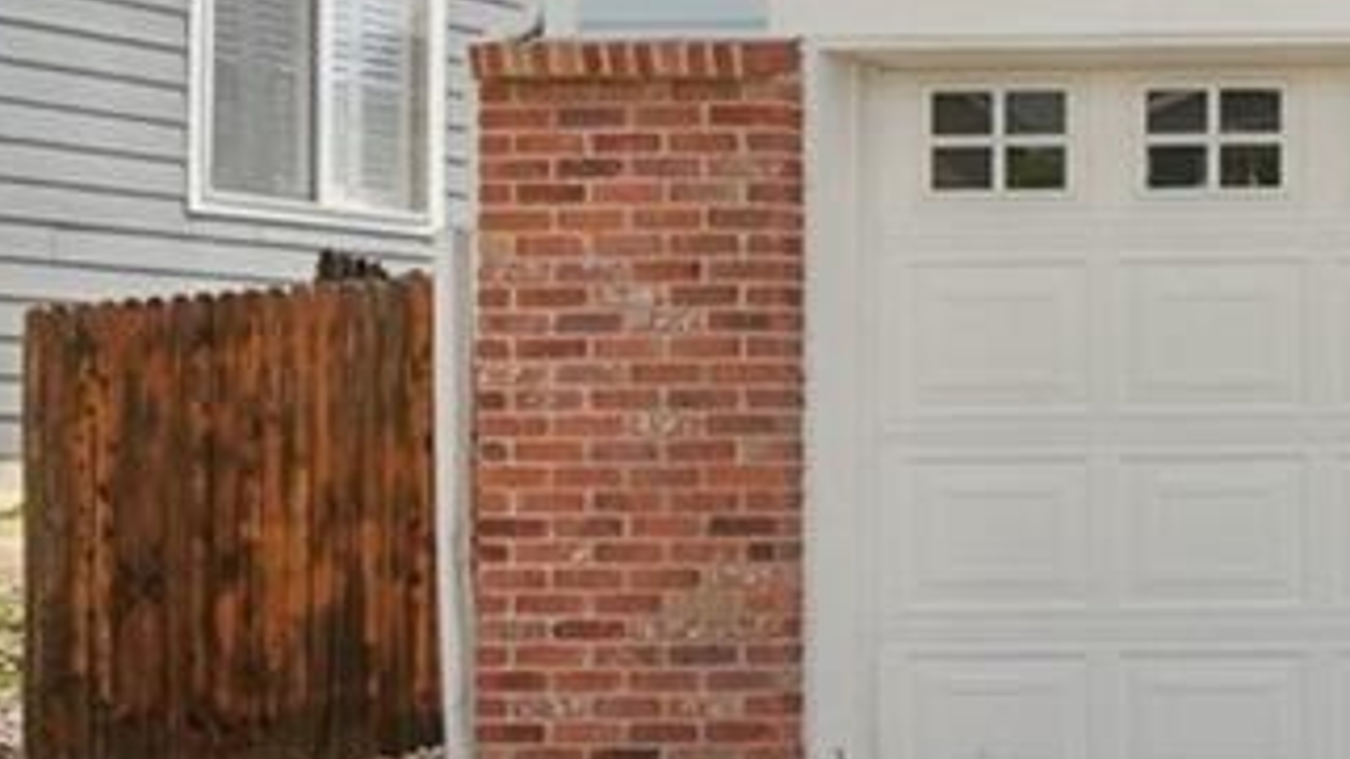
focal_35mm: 78
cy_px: 155
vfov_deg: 15.4
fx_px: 2792
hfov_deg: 16.9
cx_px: 2931
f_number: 7.1
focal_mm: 10
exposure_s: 1/640
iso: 800
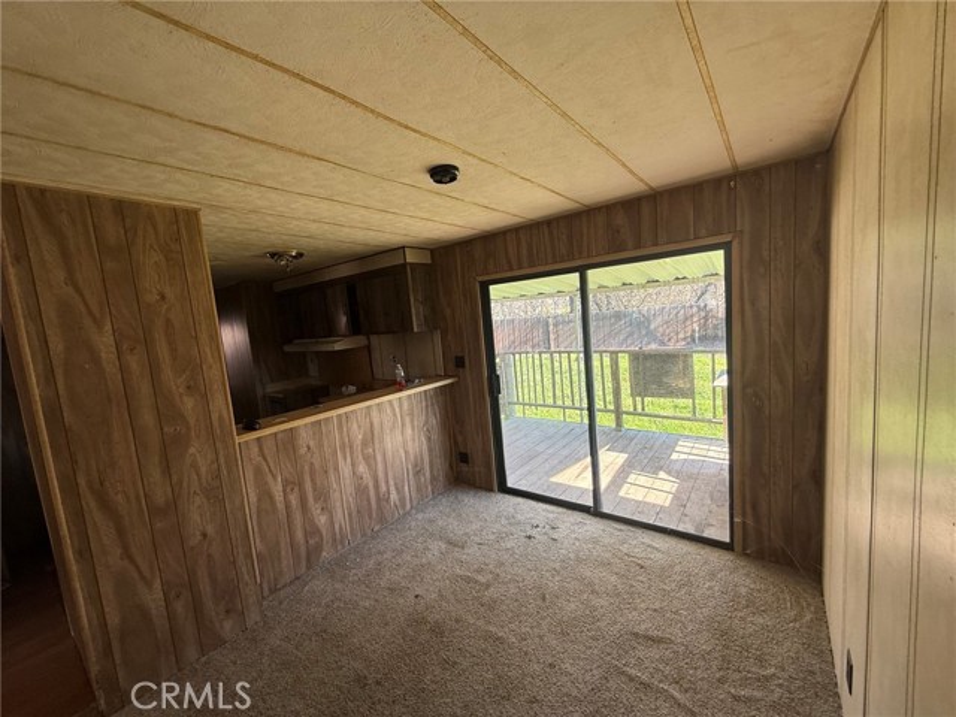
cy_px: 358
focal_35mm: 14
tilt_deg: -7.8
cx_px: 478
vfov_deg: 85.7
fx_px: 387
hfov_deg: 102.1
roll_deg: +5.8
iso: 64
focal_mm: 2.22
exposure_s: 1/99
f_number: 2.2
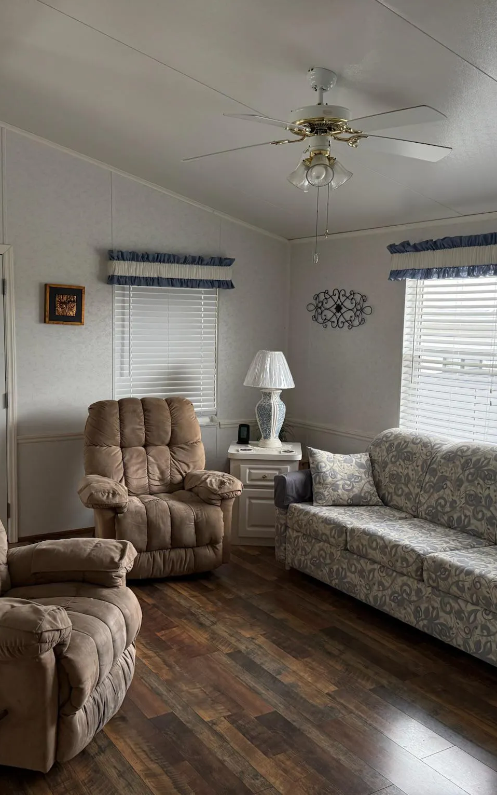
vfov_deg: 56.7
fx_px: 737
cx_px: 229
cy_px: 398
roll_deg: -1.3
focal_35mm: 34
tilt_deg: -6.2
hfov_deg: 37.3
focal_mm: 6.76
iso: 200
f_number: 1.78
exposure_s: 1/167
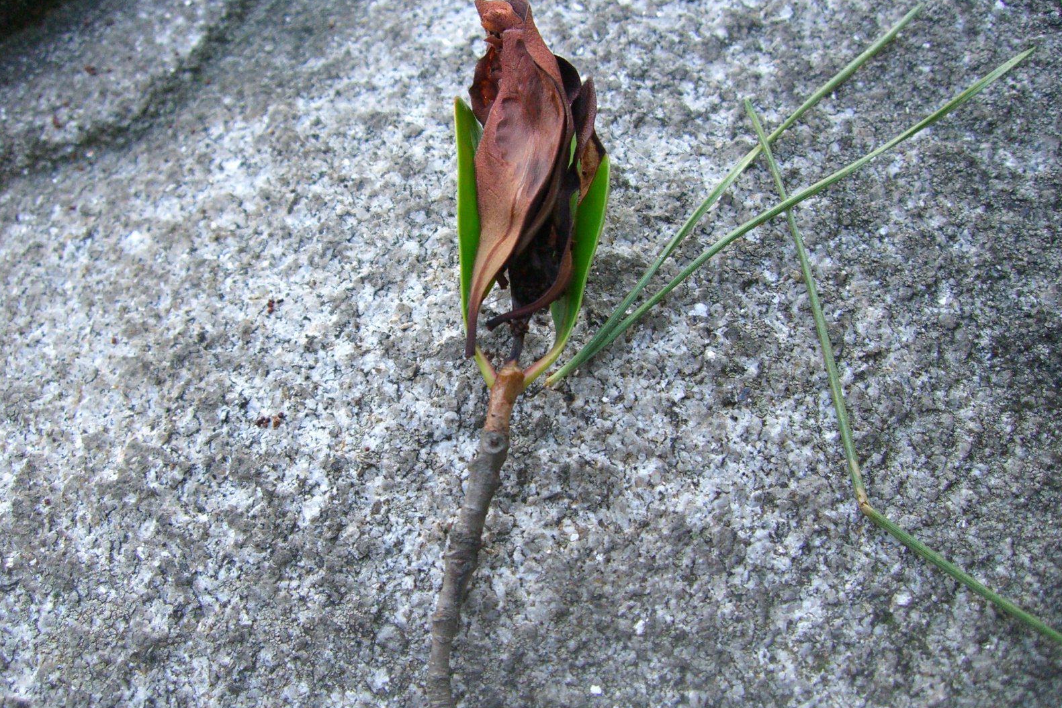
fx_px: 1180
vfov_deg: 33.4
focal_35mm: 40
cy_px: 353
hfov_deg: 48.5
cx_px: 532
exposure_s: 1/125
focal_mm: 6.2
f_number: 2.7
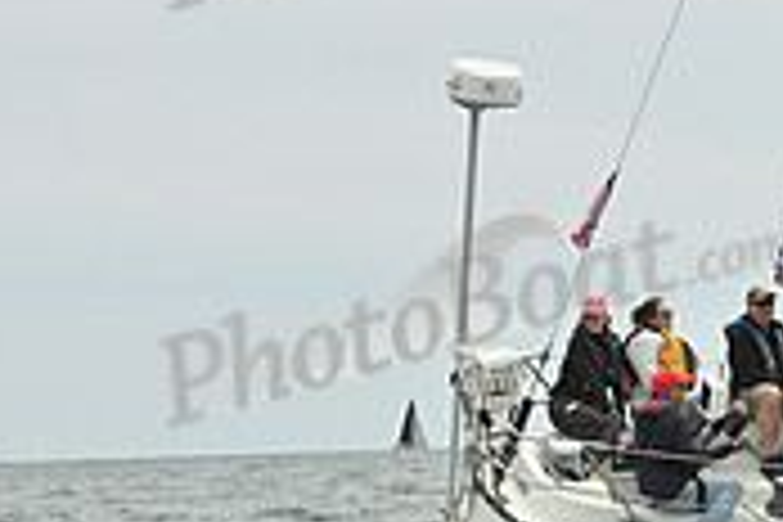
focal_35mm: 250
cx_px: 1030
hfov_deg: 8.1
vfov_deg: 5.5
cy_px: 479
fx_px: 5437
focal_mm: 75
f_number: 10
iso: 320
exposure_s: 1/800
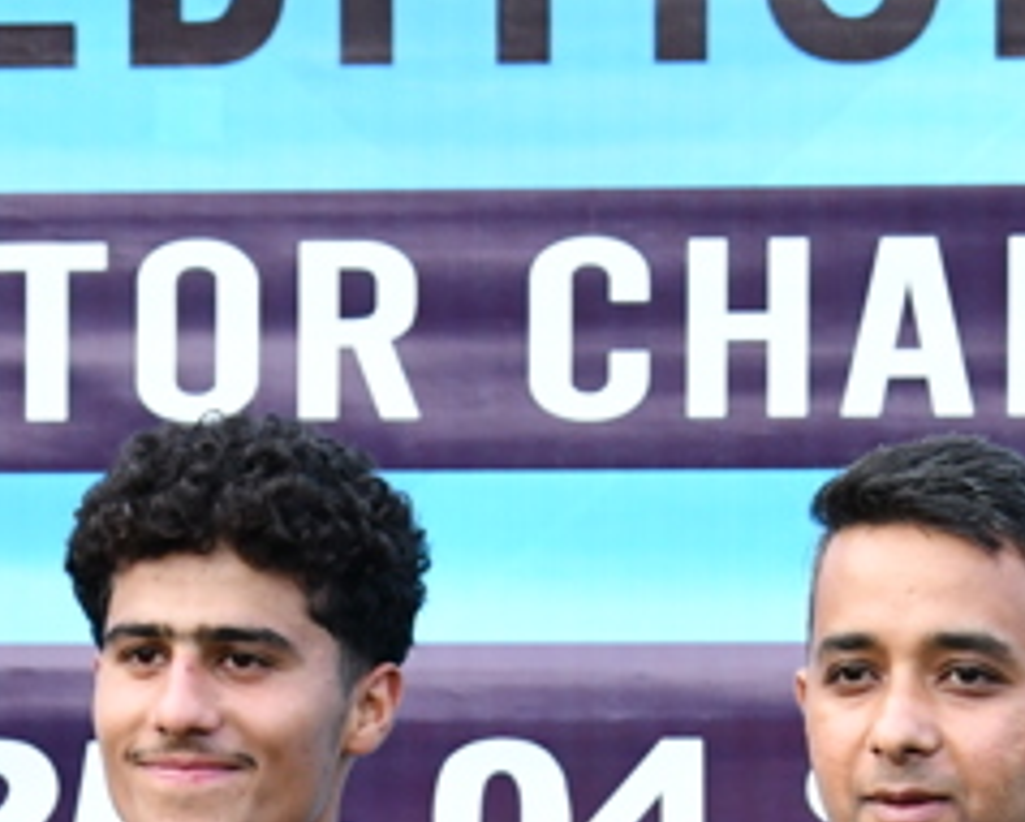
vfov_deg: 4.1
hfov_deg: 5.2
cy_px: 1519
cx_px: 310
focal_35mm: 372
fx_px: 11299
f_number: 4
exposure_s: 1/125
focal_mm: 70
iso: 1250
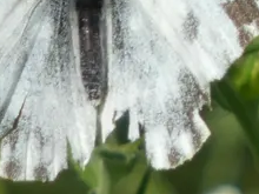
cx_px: 79
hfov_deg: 0.6
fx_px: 25394
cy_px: -2
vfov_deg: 0.4
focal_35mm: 3394
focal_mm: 209.4
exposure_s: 1/500
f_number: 5.8
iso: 80
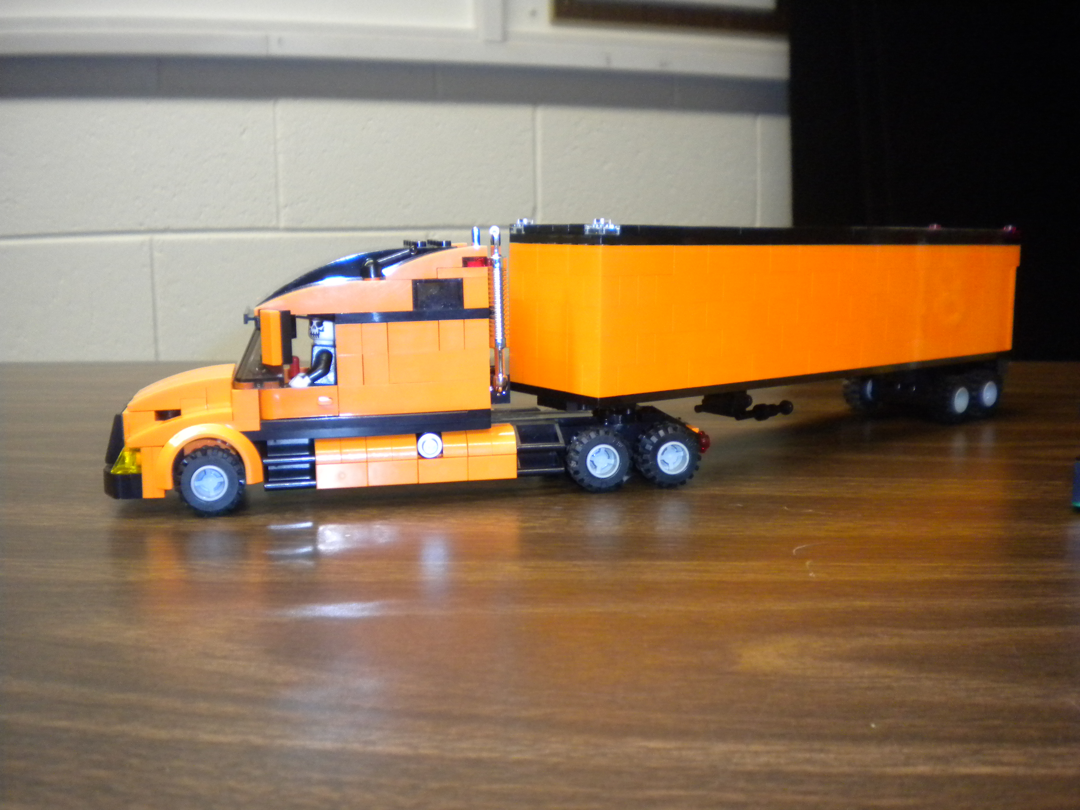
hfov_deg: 52.6
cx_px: 540
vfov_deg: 40.7
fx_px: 1092
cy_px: 405
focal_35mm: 35
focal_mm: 6.3
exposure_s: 1/30
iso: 400
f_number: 3.1
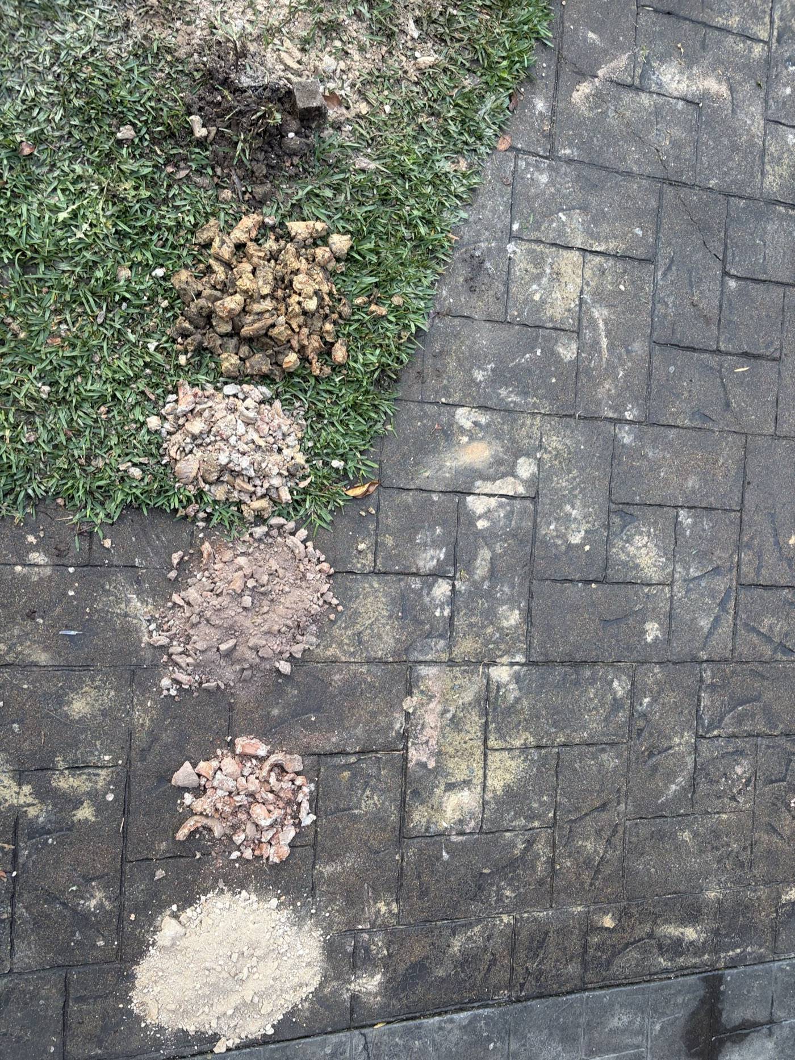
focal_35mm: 26
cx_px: 398
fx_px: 796
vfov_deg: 67.3
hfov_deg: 53.1
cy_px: 530
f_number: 1.6
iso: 50
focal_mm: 5.96
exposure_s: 1/122
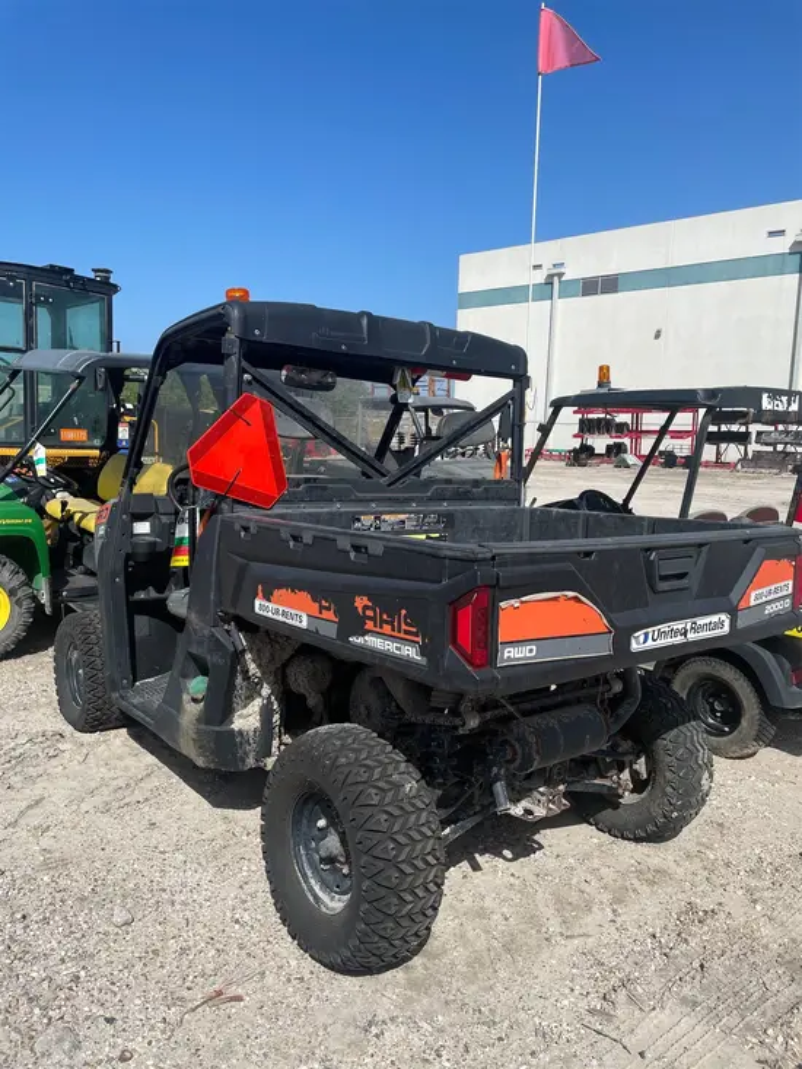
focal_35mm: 26
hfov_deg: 53.1
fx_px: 803
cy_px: 534
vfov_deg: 67.3
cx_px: 401
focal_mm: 4.2
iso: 32
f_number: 1.6
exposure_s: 1/4292
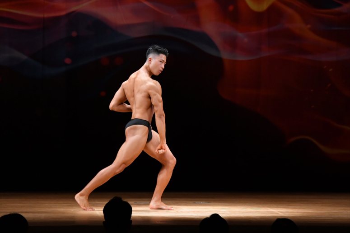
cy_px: 116
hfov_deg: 9.5
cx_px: 175
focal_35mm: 217
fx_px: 2109
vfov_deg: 6.3
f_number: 5.6
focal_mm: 145
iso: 3200
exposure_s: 1/400
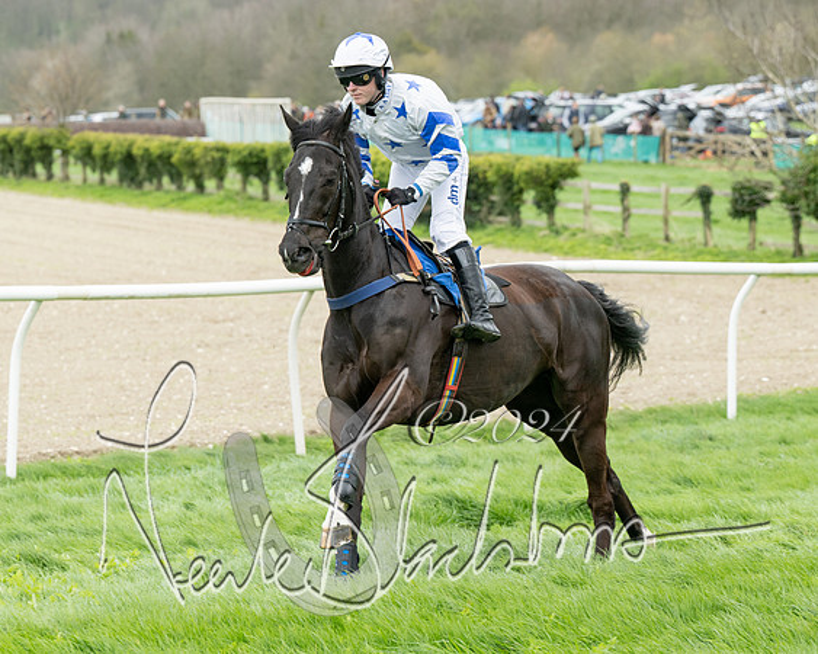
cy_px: 310
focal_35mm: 169
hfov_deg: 11.4
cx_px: 276
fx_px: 4087
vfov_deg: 9.1
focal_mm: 115
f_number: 5
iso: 400
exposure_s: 1/800
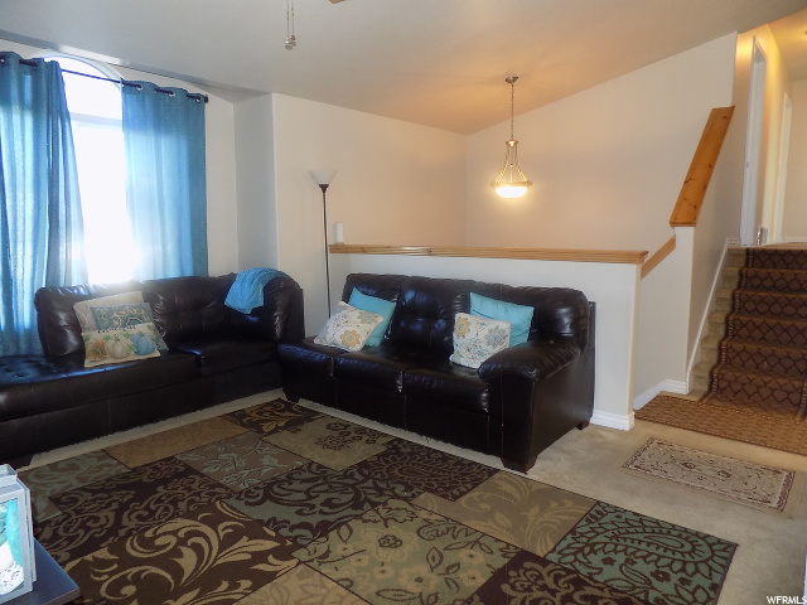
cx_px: 404
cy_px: 302
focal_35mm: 23
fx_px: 536
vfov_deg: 58.9
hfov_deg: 73.9
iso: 250
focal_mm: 4
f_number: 3.1
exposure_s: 1/30
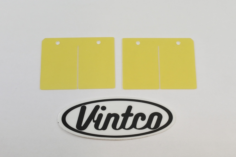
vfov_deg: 36.9
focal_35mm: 36
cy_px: 78
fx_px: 236
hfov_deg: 53.1
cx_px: 118
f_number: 4
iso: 400
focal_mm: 13.7
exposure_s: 1/200
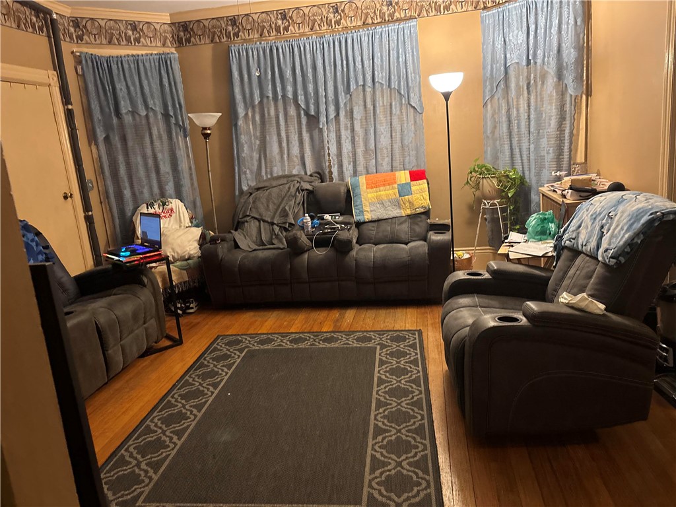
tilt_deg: -12.8
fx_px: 508
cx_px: 338
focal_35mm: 26
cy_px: 254
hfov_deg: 67.3
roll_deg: +5.0
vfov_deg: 53.1
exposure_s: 1/30
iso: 500
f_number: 1.6
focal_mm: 5.96
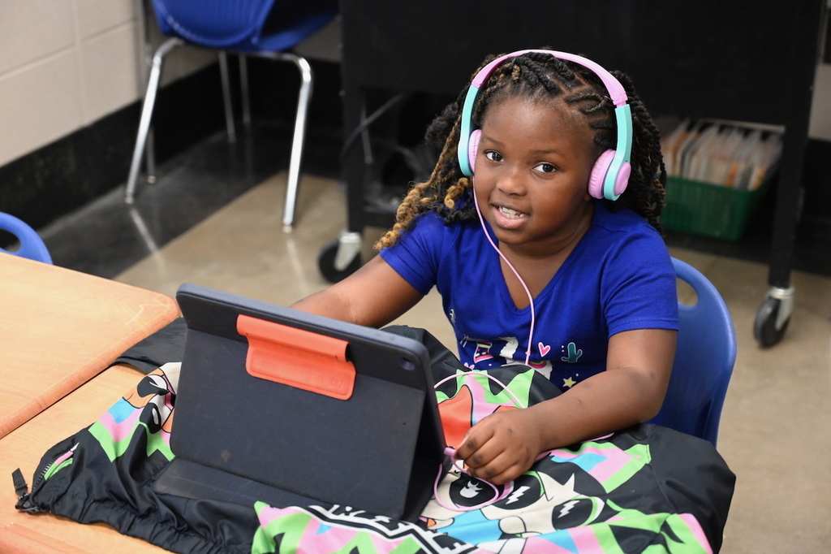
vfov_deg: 23.4
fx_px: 1338
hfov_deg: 34.5
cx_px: 416
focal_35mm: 58
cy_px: 277
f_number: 4
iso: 6400
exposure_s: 1/250
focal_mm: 58
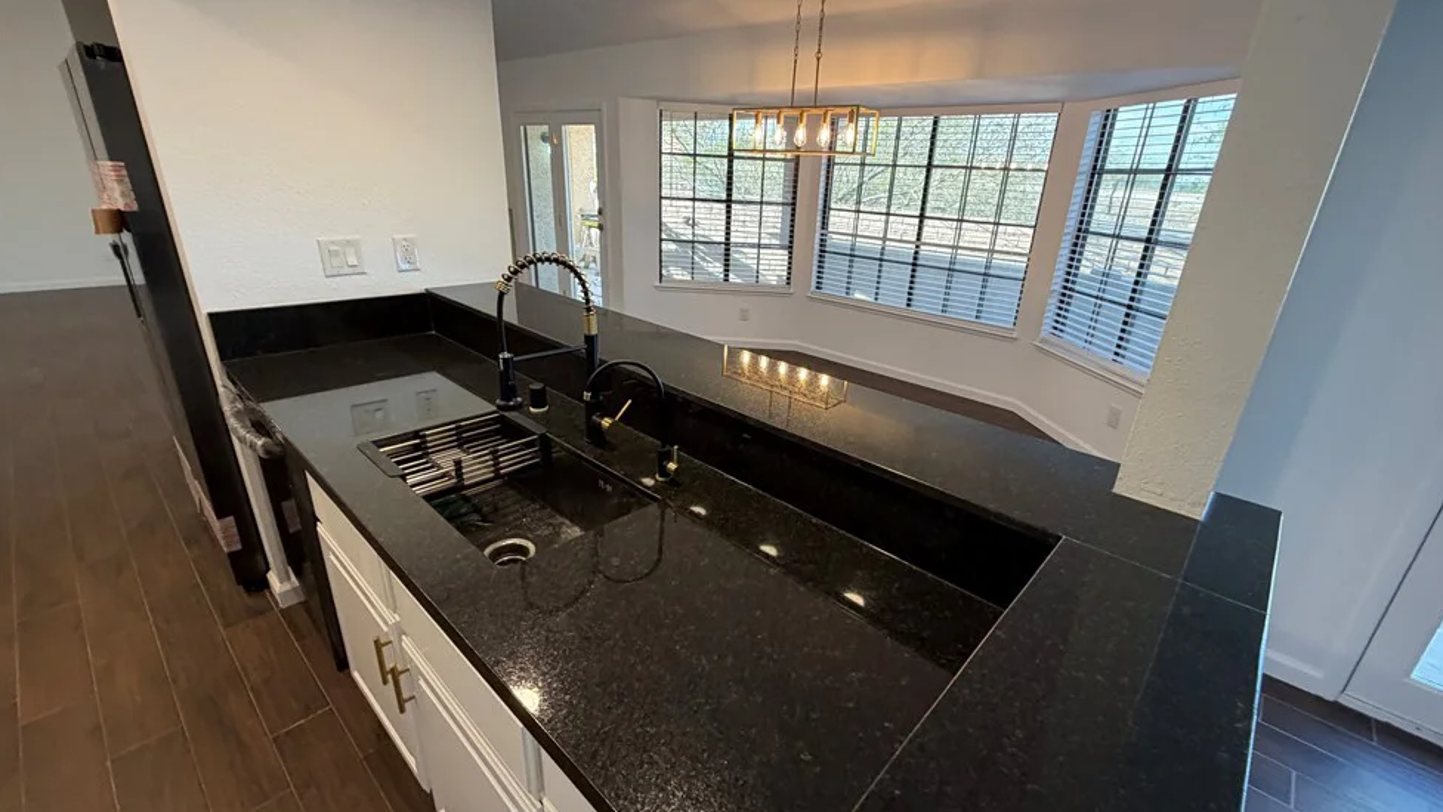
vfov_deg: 67.1
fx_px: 612
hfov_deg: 99.3
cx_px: 751
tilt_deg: -19.9
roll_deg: -2.9
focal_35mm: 16
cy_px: 408
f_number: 2.2
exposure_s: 1/120
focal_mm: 2.22
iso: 250
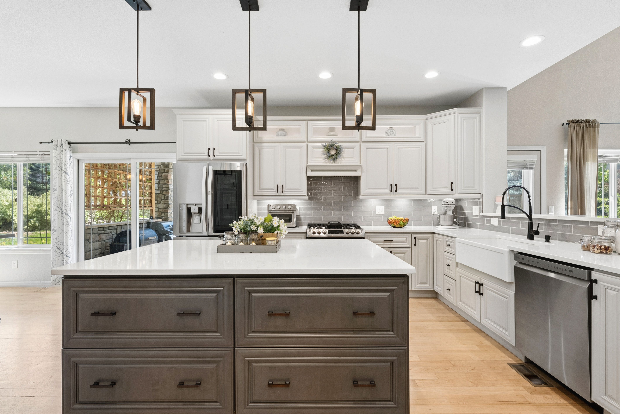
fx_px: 293
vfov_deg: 70.5
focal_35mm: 17
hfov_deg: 93.2
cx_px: 310
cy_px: 207
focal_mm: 17
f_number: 8
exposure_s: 1/50
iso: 1000
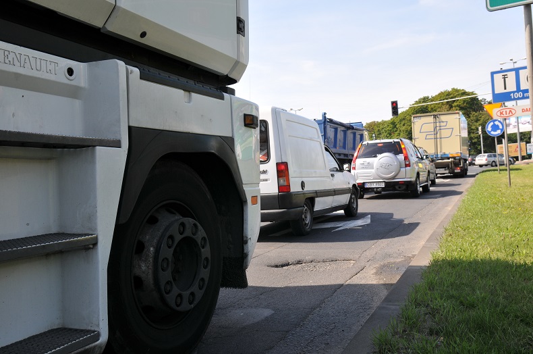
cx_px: 266
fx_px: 488
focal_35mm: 33
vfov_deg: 39.8
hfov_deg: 57.3
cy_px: 177
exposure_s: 1/250
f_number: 8
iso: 200
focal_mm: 22
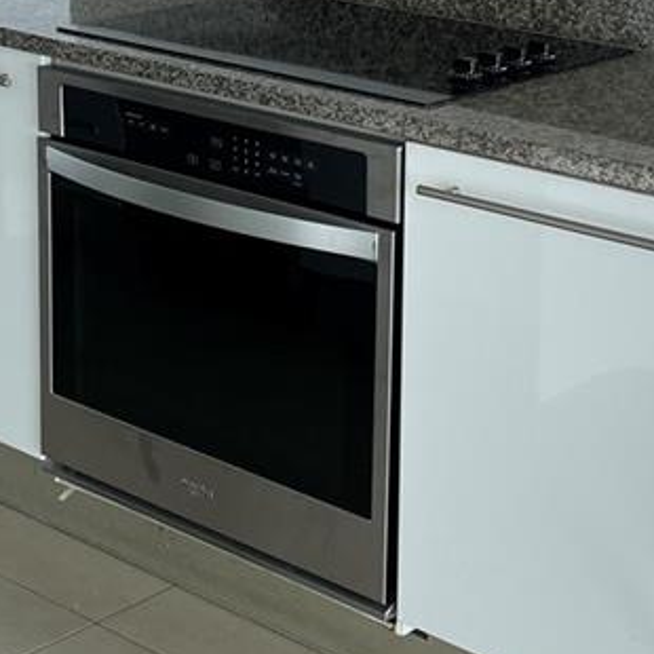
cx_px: 224
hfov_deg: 19.5
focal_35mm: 89
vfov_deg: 19.2
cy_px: 89
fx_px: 1902
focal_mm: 4.2
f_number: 1.6
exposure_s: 1/121
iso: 50
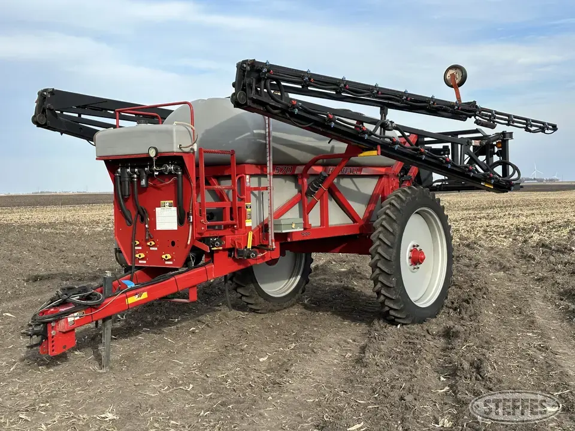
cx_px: 288
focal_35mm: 48
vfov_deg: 30.3
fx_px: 797
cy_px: 216
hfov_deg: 39.7
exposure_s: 1/1590
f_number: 1.78
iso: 64
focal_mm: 6.86
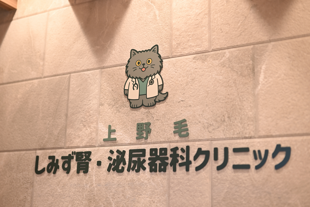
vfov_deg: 27.0
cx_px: 155
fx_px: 431
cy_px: 104
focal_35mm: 50
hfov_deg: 39.6
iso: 250
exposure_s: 1/80
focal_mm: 50
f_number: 1.4
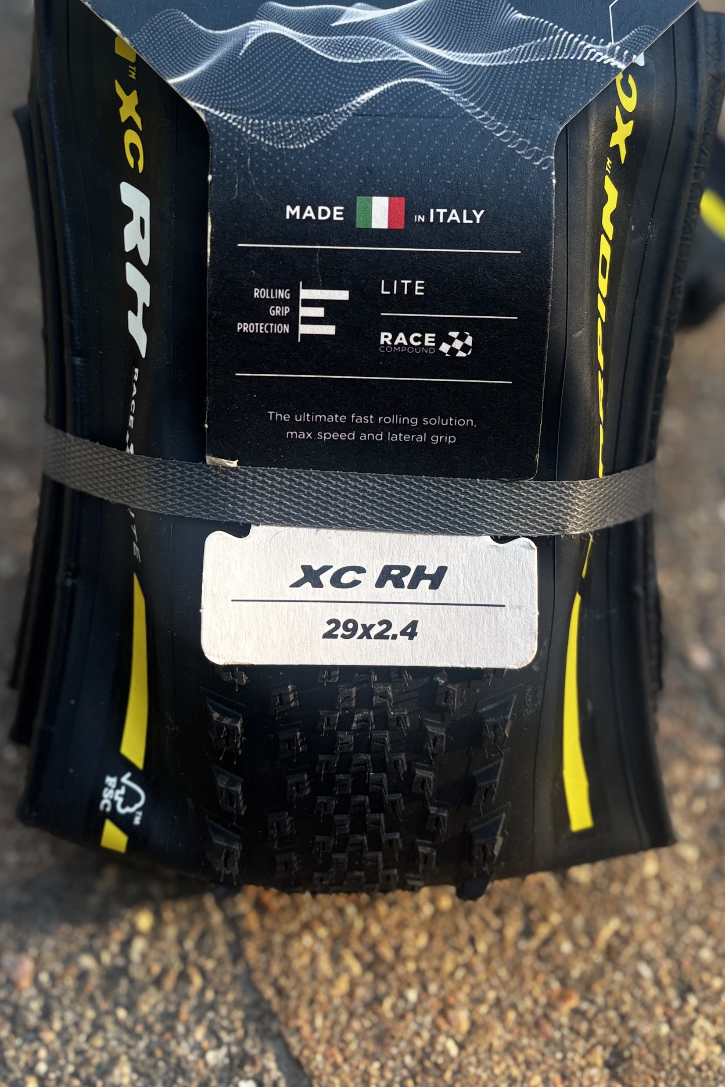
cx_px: 298
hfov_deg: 30.4
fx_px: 1329
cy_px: 273
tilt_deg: -45.8
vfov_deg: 43.1
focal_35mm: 44
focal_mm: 5.96
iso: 40
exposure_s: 1/154
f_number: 1.6
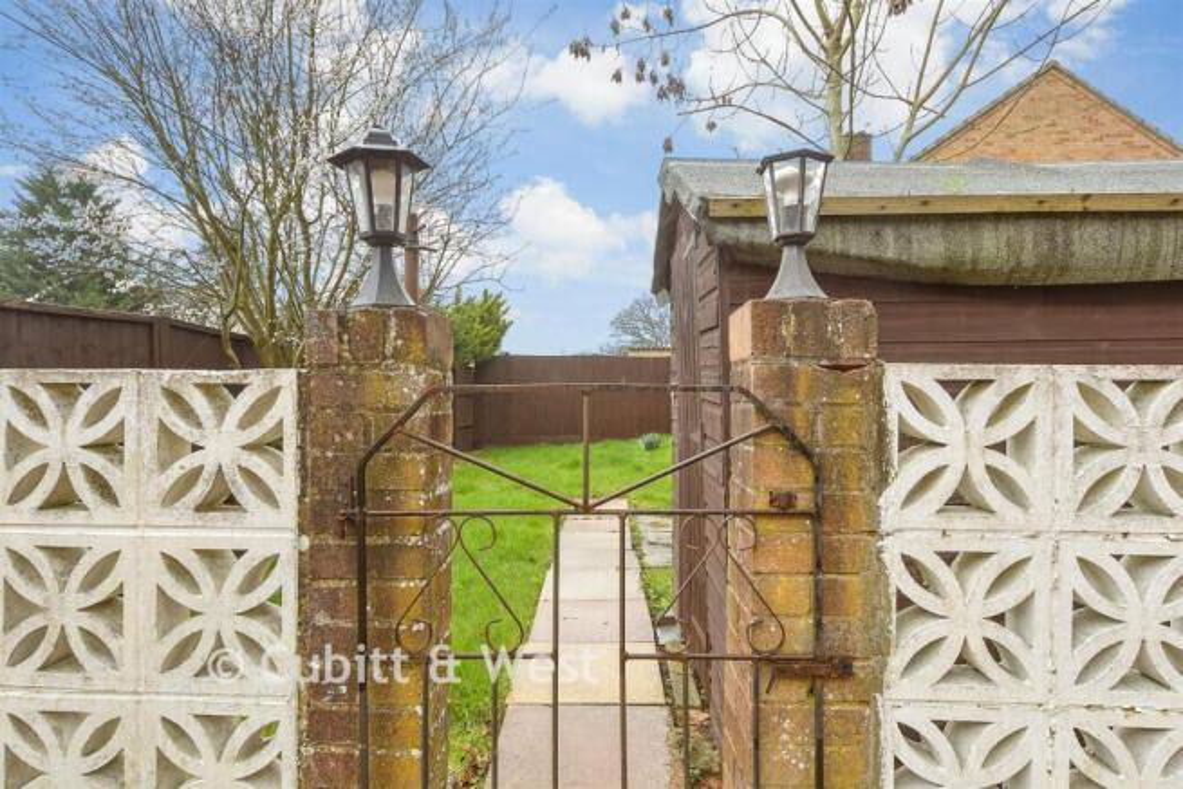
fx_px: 624
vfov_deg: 64.6
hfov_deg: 86.9
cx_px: 592
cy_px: 394
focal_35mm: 19
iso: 160
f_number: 8
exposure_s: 1/30
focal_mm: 13
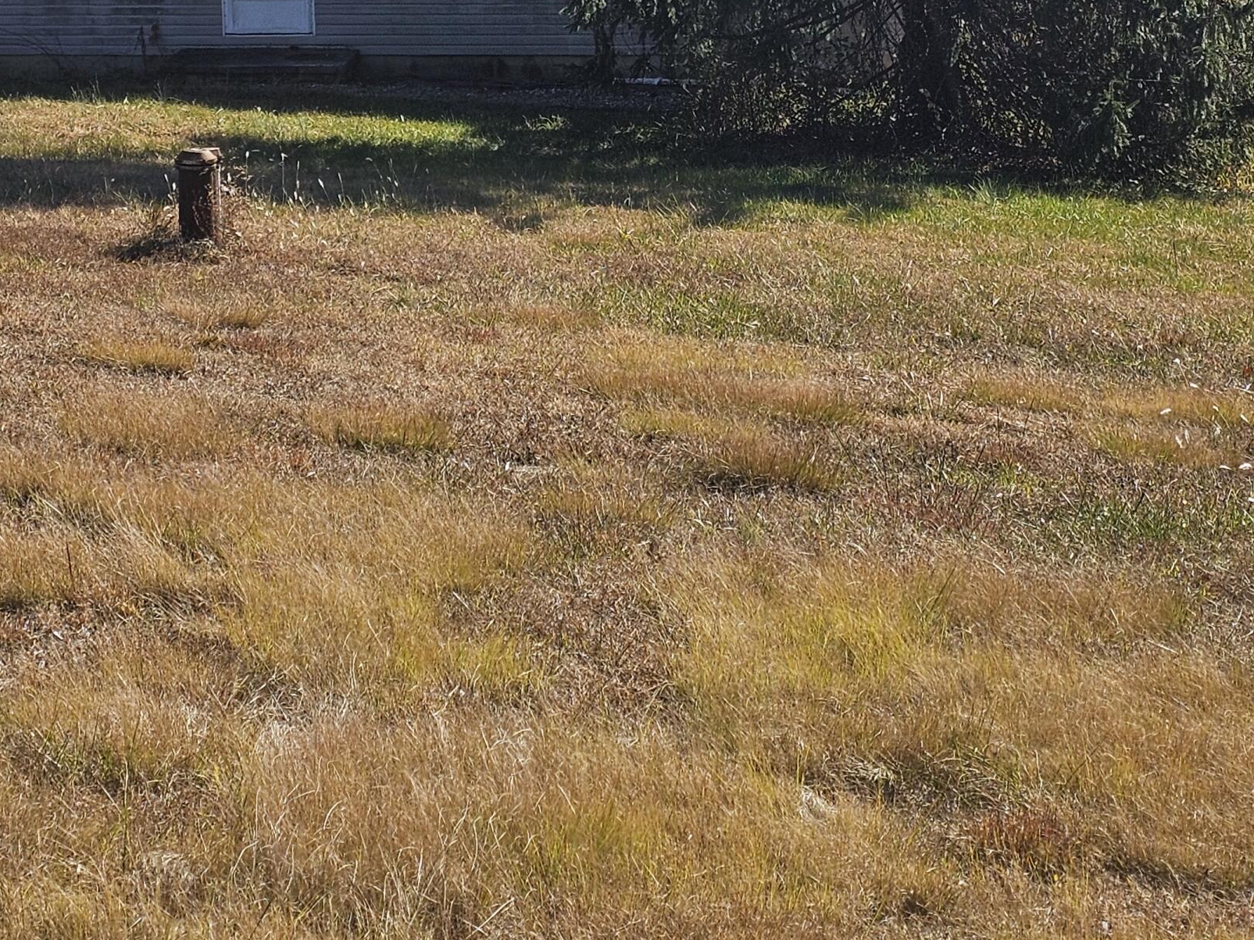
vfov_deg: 32.2
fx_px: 1557
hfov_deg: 43.2
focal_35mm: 43
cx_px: 406
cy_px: 122
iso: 10
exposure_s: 1/876
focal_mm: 6.3
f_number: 1.7
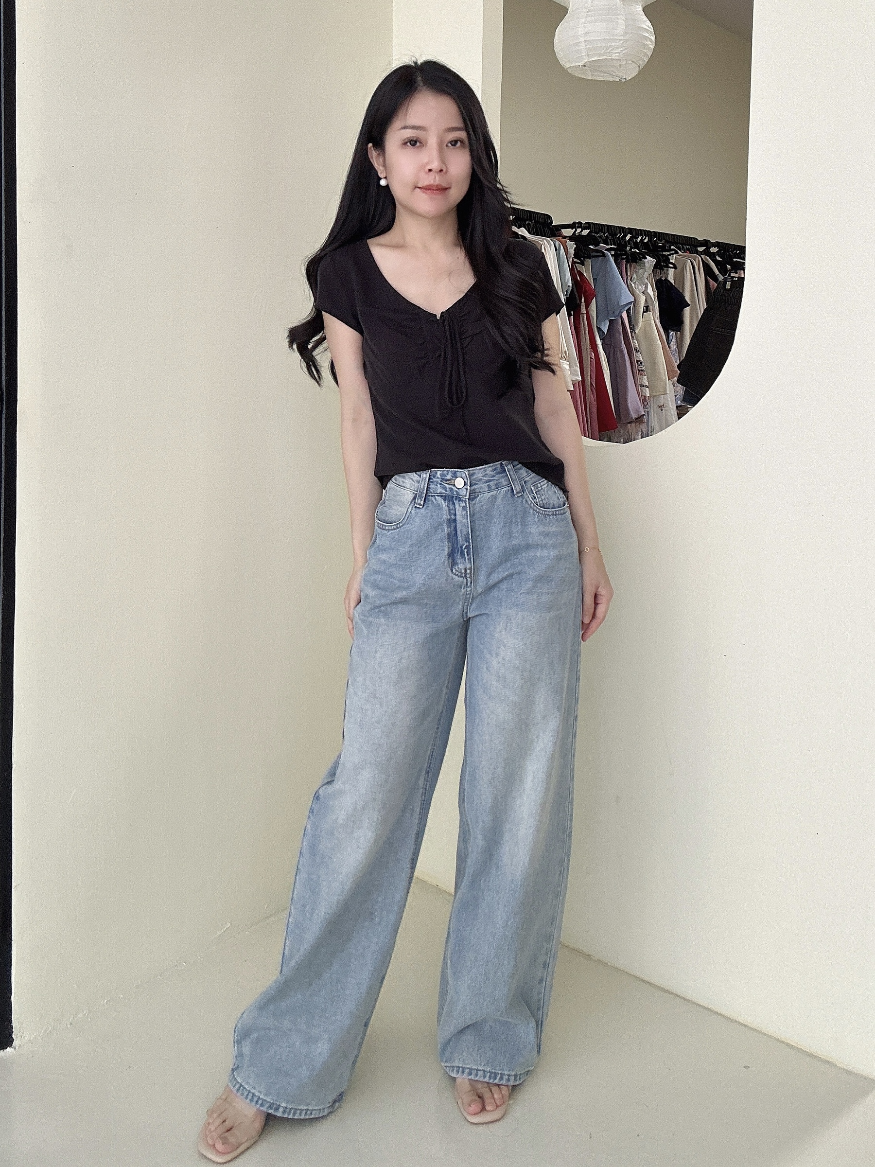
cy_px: 584
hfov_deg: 58.9
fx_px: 775
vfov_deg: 73.9
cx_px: 438
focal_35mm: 23
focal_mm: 2.69
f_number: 1.9
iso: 100
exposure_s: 1/60
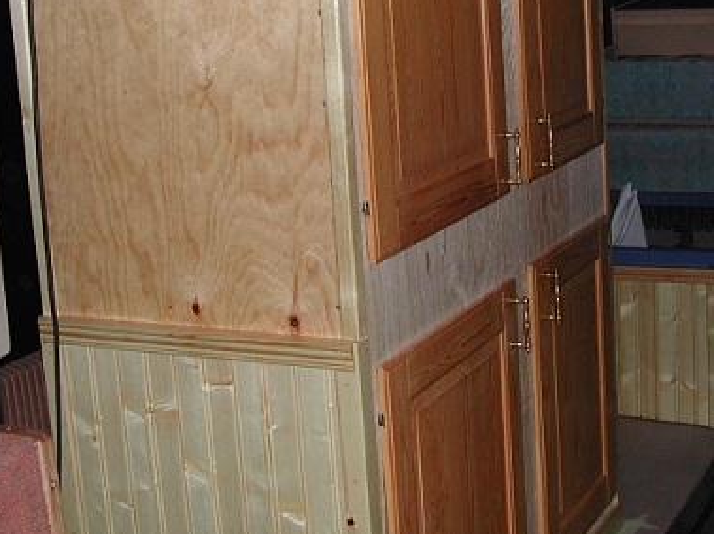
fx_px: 1360
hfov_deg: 29.3
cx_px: 429
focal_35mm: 66
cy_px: 181
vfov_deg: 22.1
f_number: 2.8
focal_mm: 8
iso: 100
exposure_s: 1/60
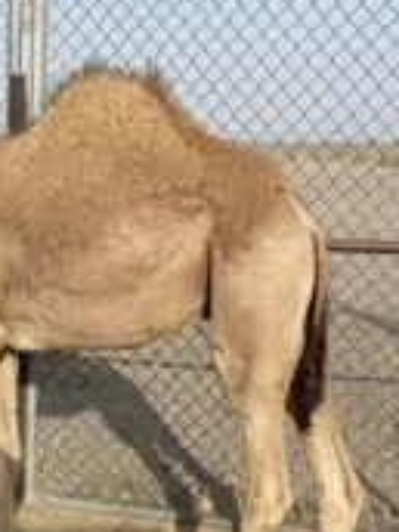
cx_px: 3
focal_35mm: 58
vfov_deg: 33.1
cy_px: 325
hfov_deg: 24.1
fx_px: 891
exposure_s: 1/3663
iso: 32
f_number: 1.6
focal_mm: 5.1
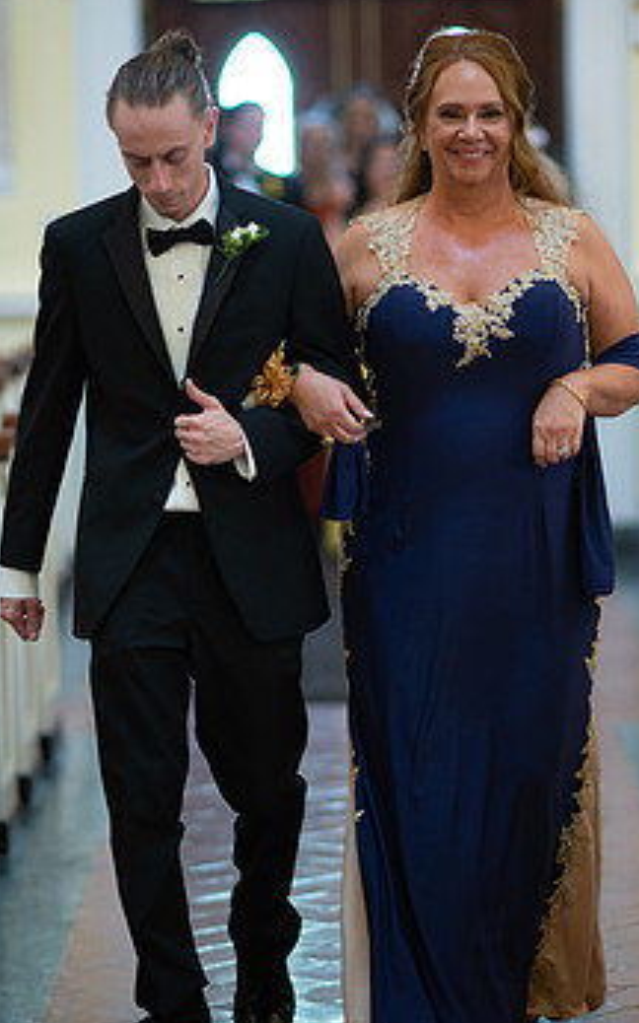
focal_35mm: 179
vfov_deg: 11.7
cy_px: 506
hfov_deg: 7.3
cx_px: 336
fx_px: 4992
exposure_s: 1/250
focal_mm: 135
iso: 1600
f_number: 2
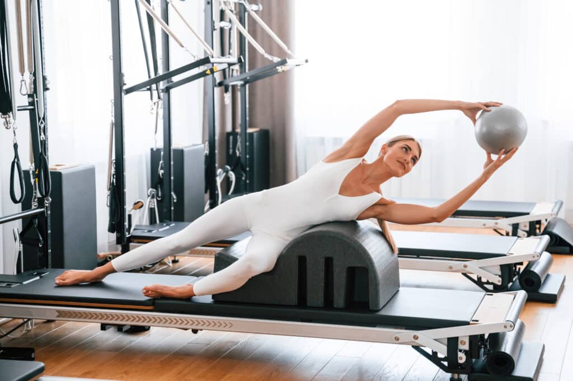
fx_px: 1113
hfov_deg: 28.9
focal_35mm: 70
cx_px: 286
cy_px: 190
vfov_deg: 19.4
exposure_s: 1/400
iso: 2000
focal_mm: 70
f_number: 2.8
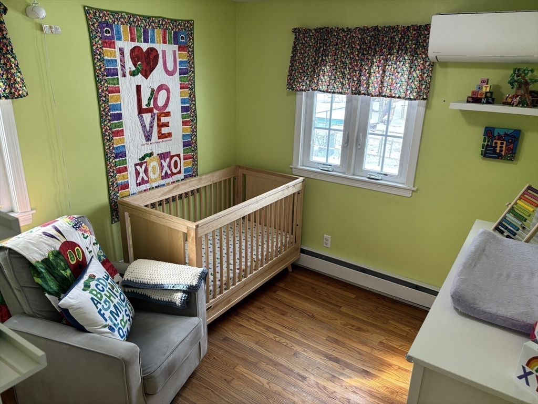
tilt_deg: -19.5
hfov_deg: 67.3
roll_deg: -1.8
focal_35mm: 26
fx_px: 404
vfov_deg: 53.1
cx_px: 269
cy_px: 202
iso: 125
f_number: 1.6
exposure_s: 1/60
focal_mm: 5.96
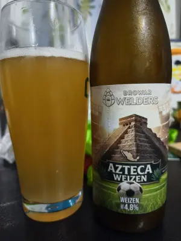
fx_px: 160
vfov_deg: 73.9
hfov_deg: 58.9
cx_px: 90
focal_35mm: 23
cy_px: 120
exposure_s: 1/25
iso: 1600
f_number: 1.7
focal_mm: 5.35
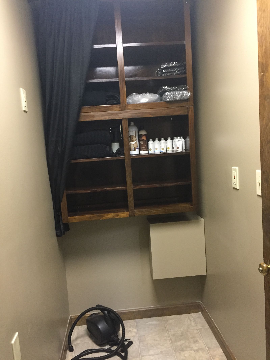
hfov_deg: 48.2
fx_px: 302
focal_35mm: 29
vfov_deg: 61.7
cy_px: 180
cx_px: 135
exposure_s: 1/20
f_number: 2.2
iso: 250
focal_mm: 4.15
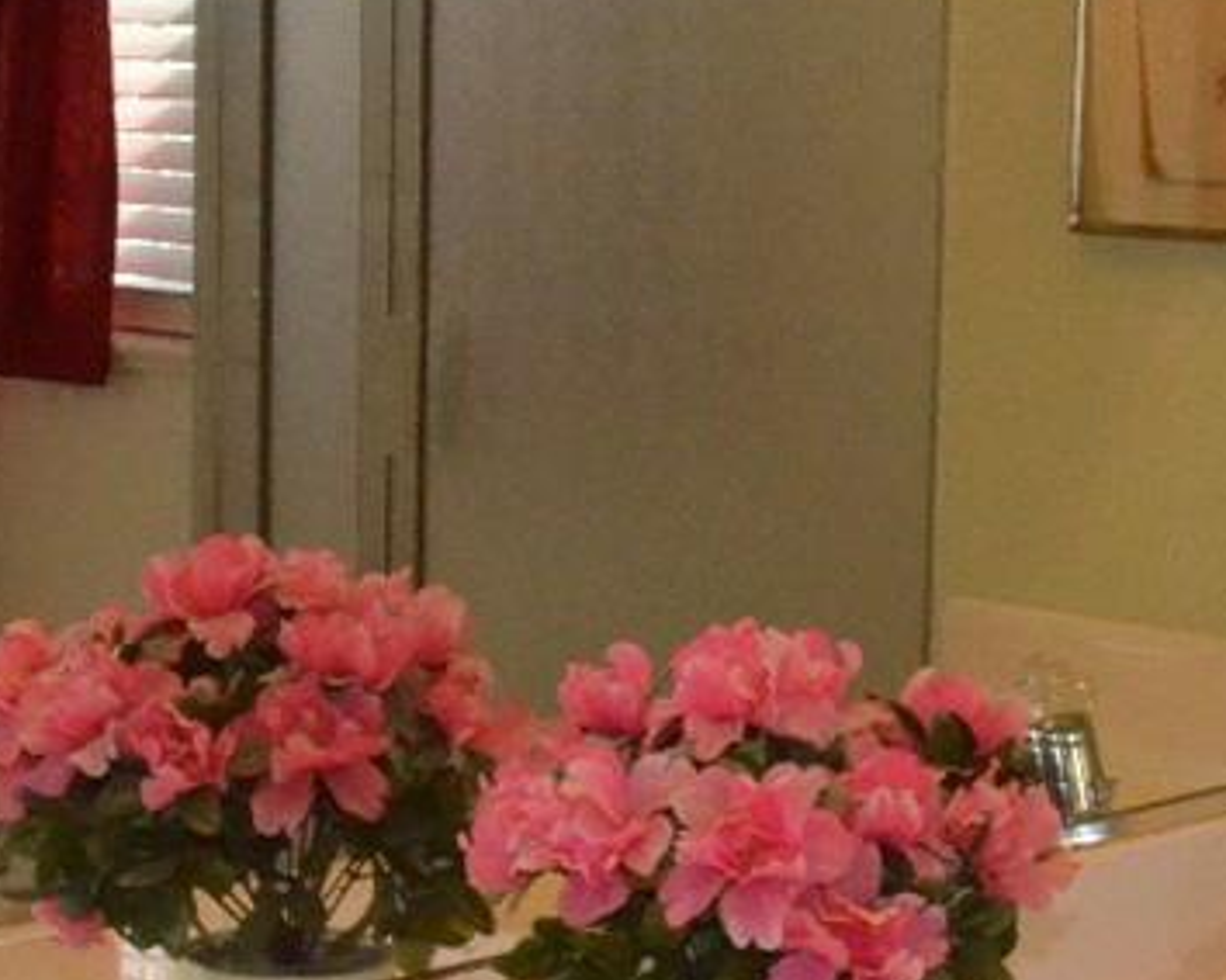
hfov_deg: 17.9
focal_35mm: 107
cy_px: 616
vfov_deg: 14.4
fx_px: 3881
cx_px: 468
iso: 2000
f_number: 9
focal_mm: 18
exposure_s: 1/250
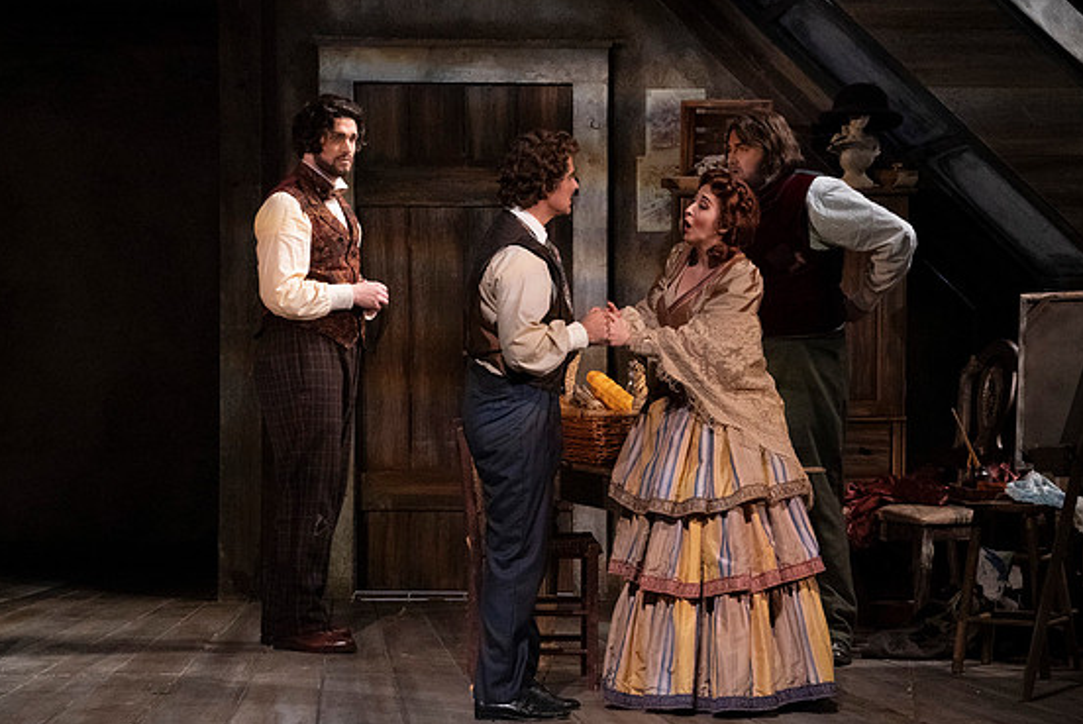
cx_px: 561
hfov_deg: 9.8
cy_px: 356
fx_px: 6322
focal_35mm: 210
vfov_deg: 6.6
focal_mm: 200
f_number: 11
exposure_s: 1/320
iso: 16000
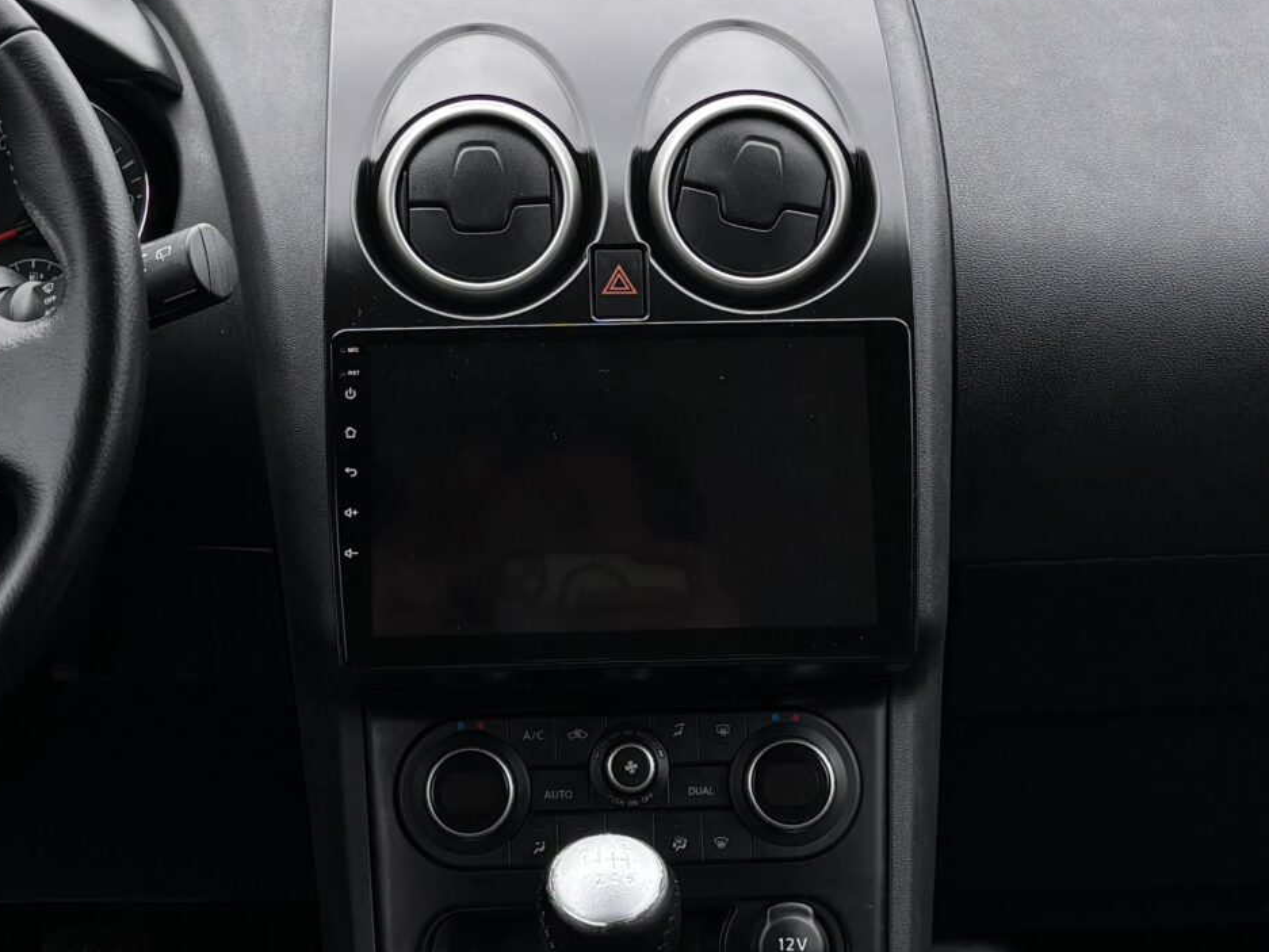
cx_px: 588
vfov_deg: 20.5
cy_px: 196
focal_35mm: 71
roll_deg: -5.4
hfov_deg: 27.4
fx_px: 2603
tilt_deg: -12.8
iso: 50
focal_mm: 5.96
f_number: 1.6
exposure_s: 1/284
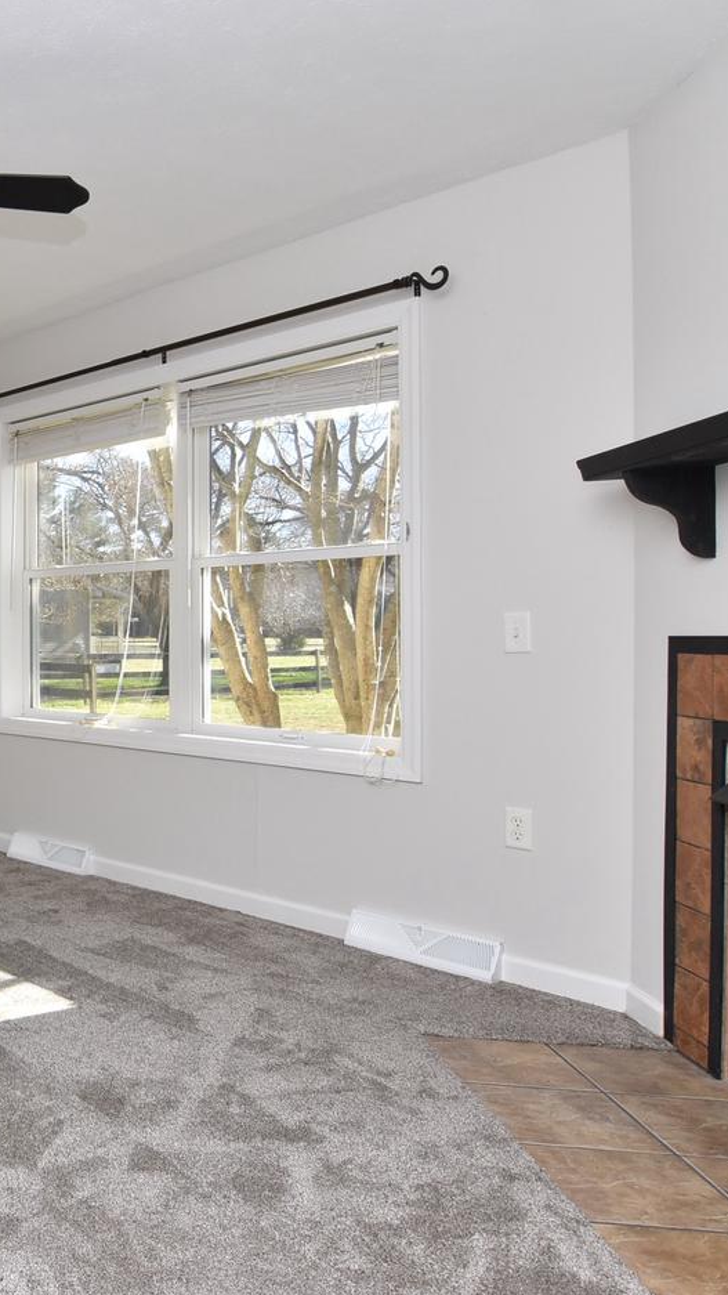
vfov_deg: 66.1
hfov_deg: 31.3
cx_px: -213
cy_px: 637
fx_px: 995
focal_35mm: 29
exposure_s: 1/125
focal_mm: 12
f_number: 11
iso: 800
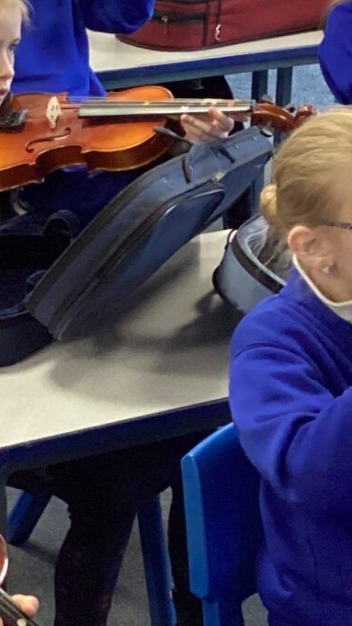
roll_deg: -0.4
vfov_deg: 16.9
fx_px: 2108
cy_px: 313
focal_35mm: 127
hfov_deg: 9.5
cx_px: 143
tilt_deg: -20.3
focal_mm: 3.3
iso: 400
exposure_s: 1/40
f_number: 2.4
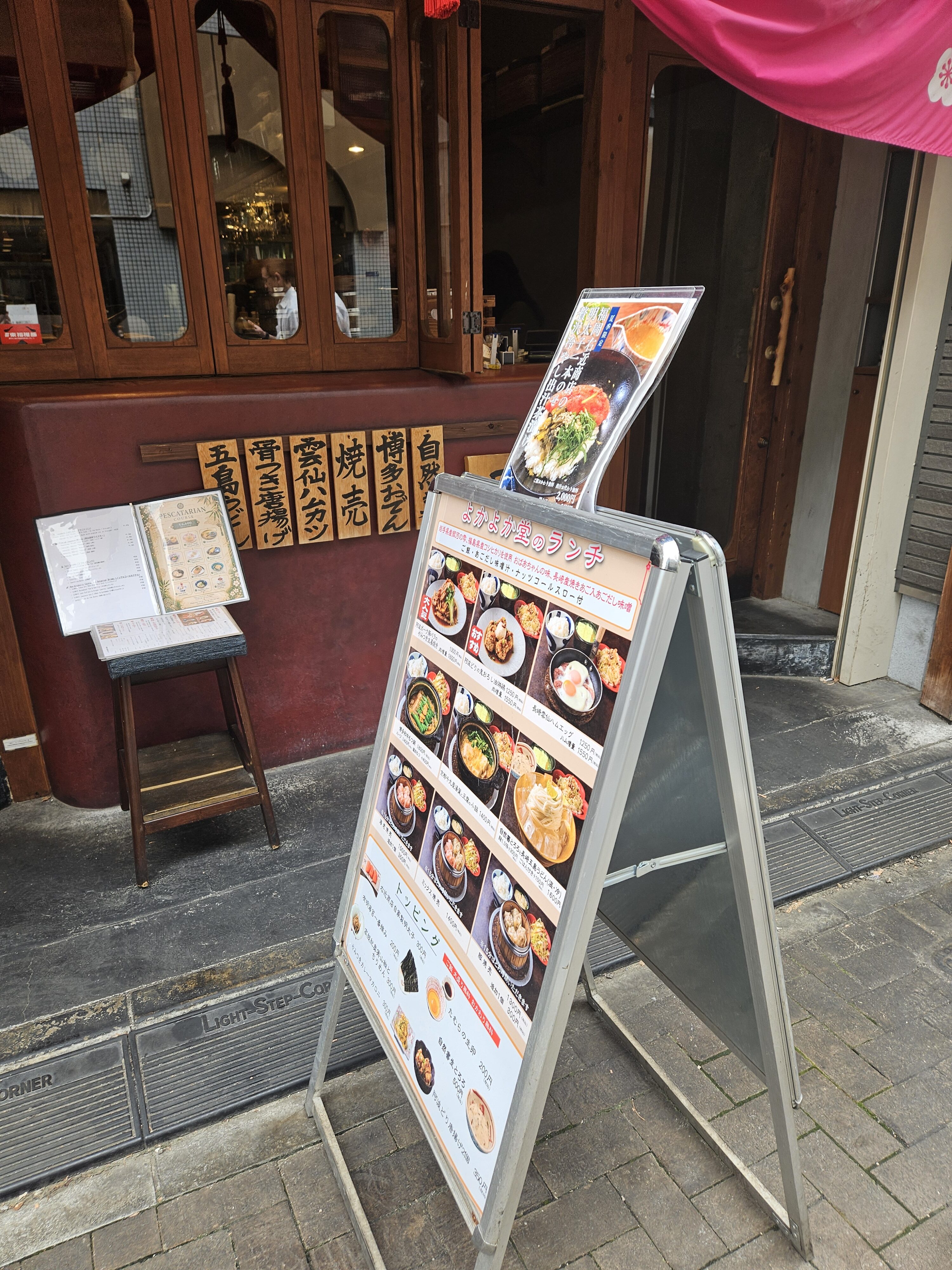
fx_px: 843
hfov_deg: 58.9
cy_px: 635
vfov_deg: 73.9
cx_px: 476
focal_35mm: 23
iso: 25
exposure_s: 1/133
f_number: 1.8
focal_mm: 5.4
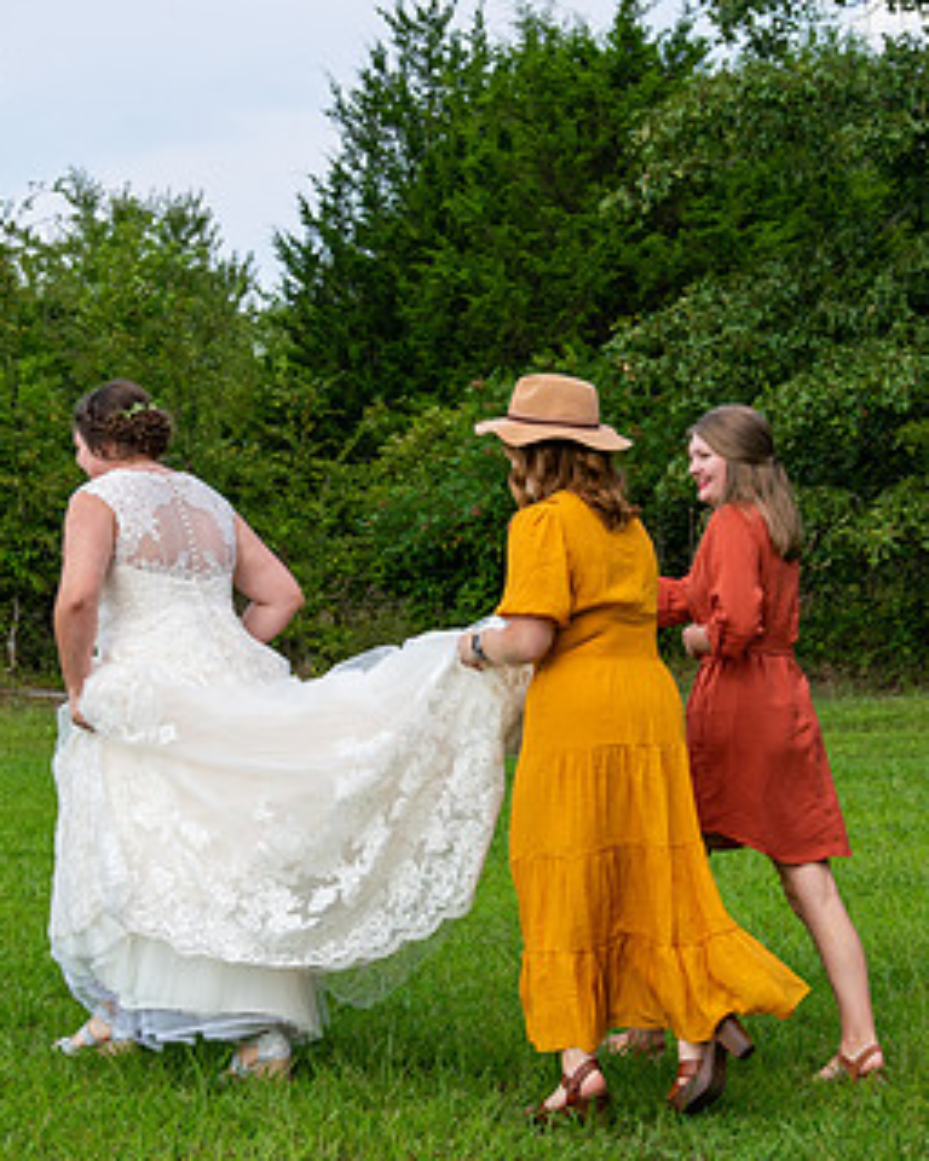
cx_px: 396
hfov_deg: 14.1
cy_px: 573
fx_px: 3746
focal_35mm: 109
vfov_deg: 17.6
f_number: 9
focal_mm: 55
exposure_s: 1/320
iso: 200
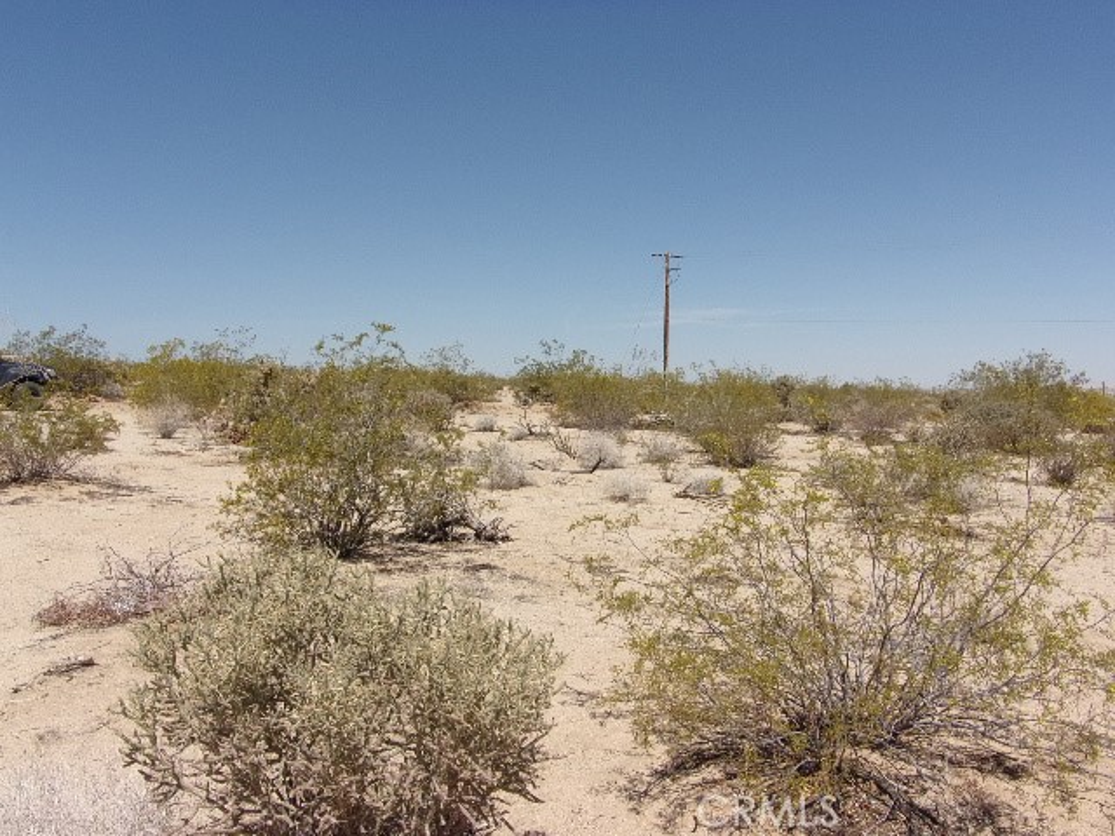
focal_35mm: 30
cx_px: 558
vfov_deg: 46.8
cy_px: 418
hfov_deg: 60.0
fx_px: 966
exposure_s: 1/170
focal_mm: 5.4
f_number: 11.67
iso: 80
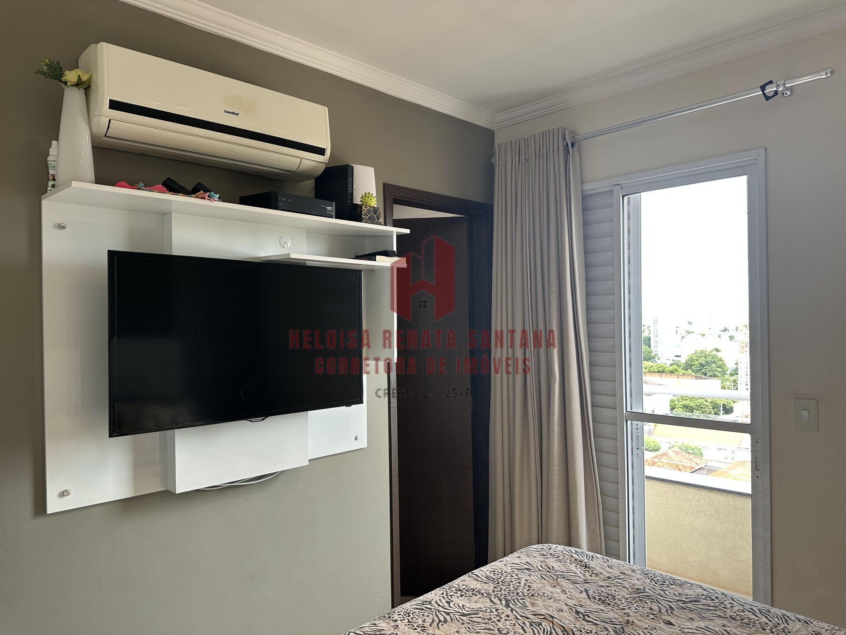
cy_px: 318
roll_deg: +0.8
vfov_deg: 56.8
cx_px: 423
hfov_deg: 71.6
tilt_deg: -0.6
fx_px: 587
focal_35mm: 24
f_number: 1.78
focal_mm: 6.86
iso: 64
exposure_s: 1/121
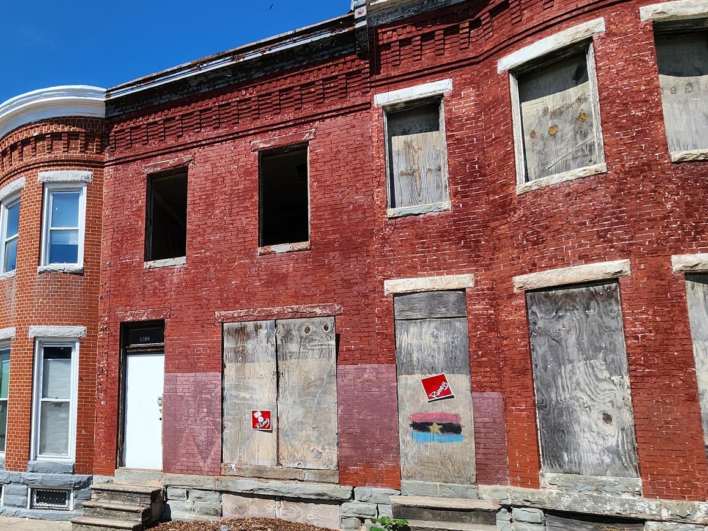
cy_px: 352
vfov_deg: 57.6
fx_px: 470
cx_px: 98
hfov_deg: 64.2
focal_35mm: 23
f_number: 2.2
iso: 50
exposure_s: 1/2378
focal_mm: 2.2
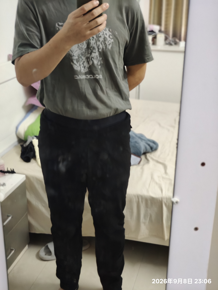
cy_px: 145
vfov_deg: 40.4
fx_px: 395
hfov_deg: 30.9
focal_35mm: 47
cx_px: 109
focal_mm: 7.08
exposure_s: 1/33
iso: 1600
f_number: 4.5
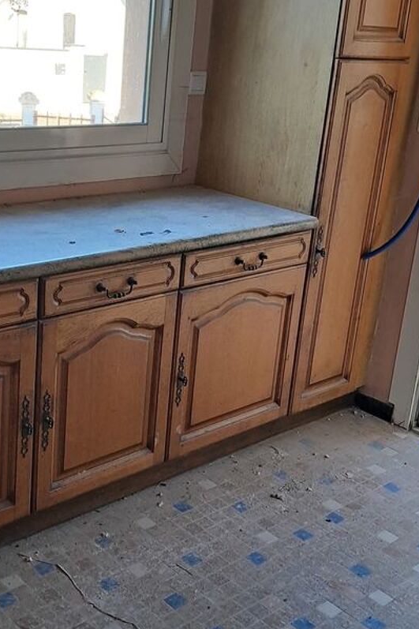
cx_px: 137
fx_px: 821
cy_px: 273
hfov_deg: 28.4
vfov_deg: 41.8
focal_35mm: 47
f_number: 1.8
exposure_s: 1/60
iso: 64
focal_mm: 4
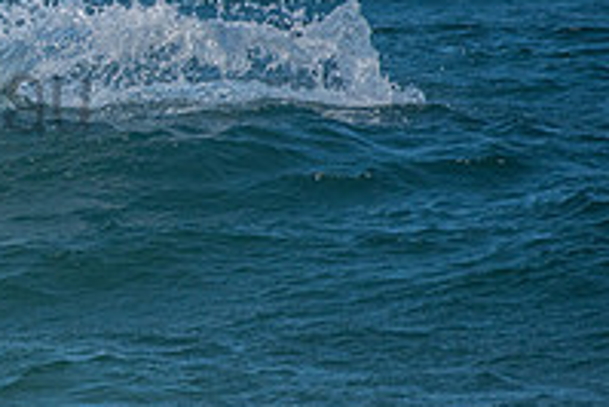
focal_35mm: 1459
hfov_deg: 1.4
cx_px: -233
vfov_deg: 0.9
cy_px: 63
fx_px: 24699
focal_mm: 500
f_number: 5.6
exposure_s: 1/4000
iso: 640
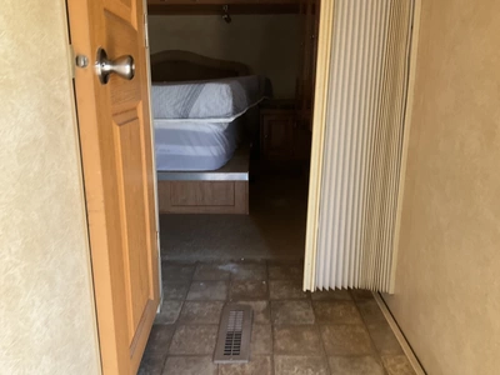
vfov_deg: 48.2
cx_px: 250
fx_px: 419
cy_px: 188
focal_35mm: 29
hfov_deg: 61.7
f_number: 1.8
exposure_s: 1/69
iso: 64
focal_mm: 3
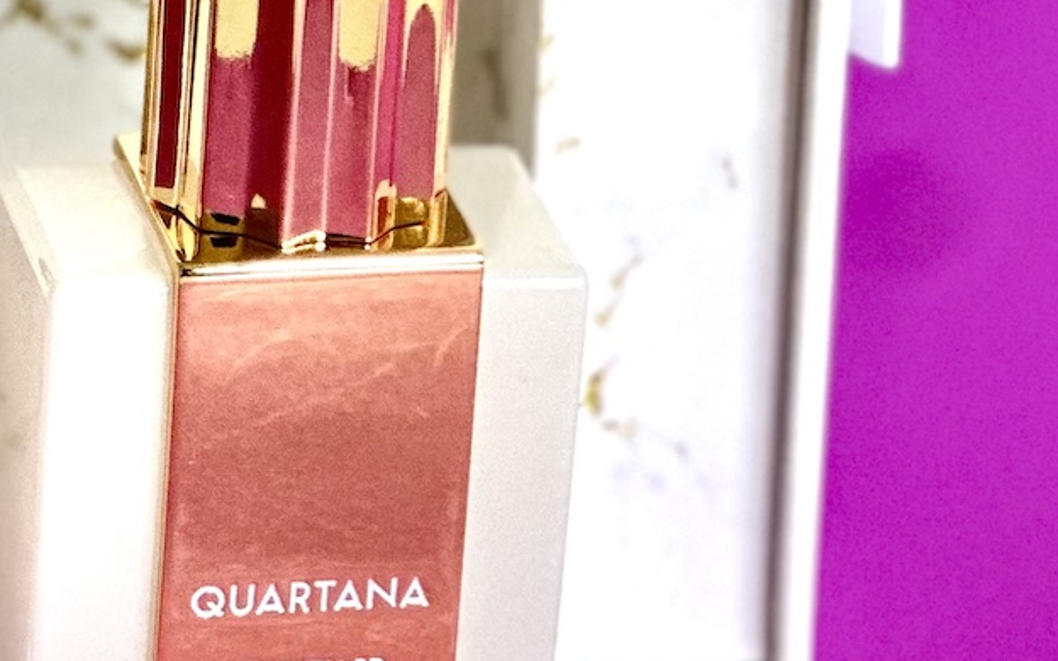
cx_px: -353
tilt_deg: -22.5
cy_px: 92
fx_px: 7237
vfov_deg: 5.2
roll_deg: -2.3
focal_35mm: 251
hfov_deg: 8.2
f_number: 2.8
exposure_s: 1/99
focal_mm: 9
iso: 250
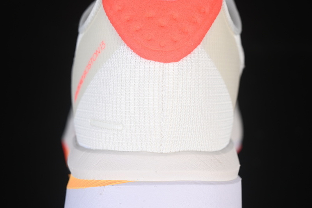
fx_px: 650
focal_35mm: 75
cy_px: 104
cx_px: 156
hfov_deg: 27.0
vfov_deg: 18.2
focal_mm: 50
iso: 160
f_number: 7.1
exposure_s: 1/80
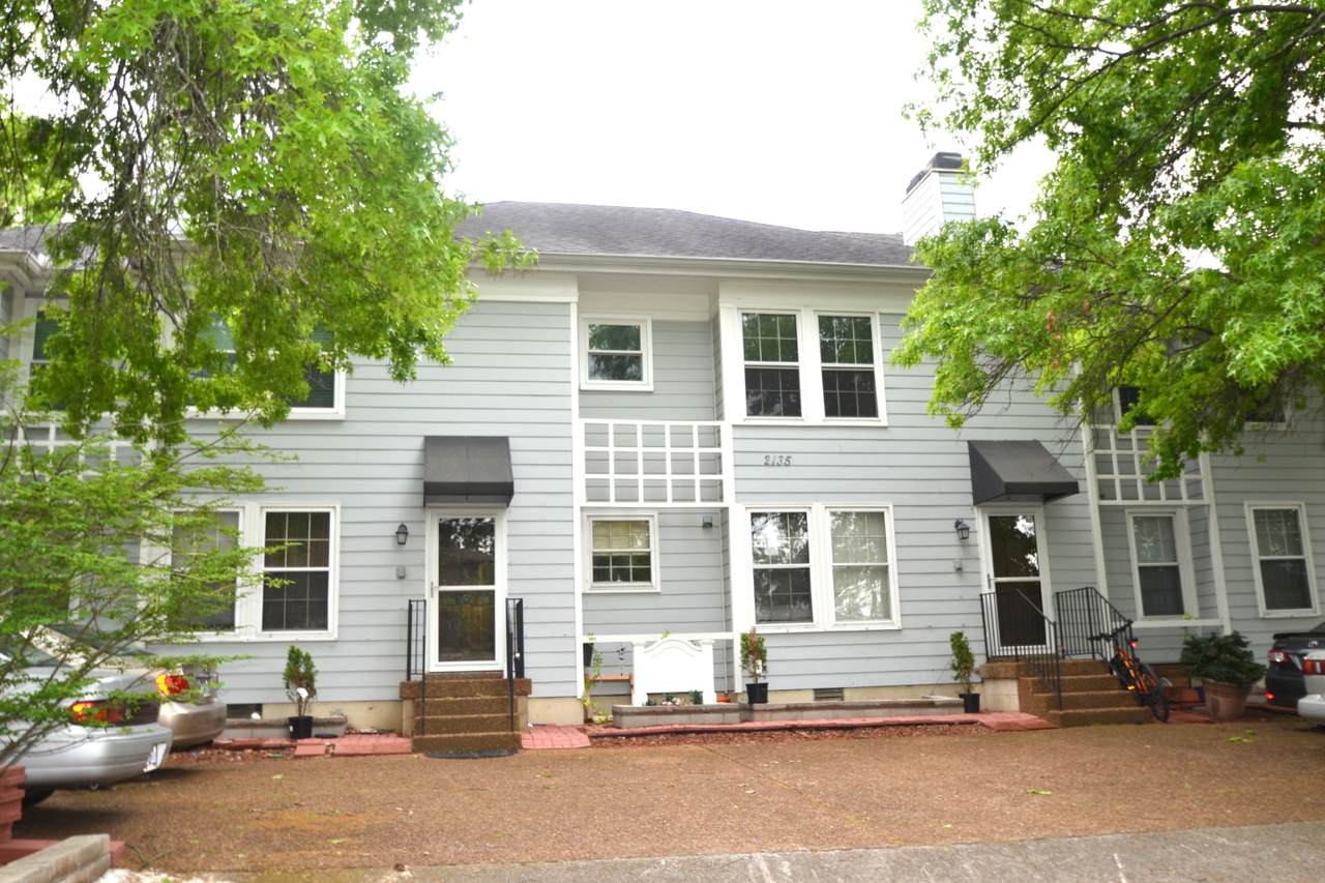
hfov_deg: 61.9
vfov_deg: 43.6
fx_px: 1104
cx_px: 662
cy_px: 442
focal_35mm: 30
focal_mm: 20
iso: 100
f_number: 4.2
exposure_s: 1/160
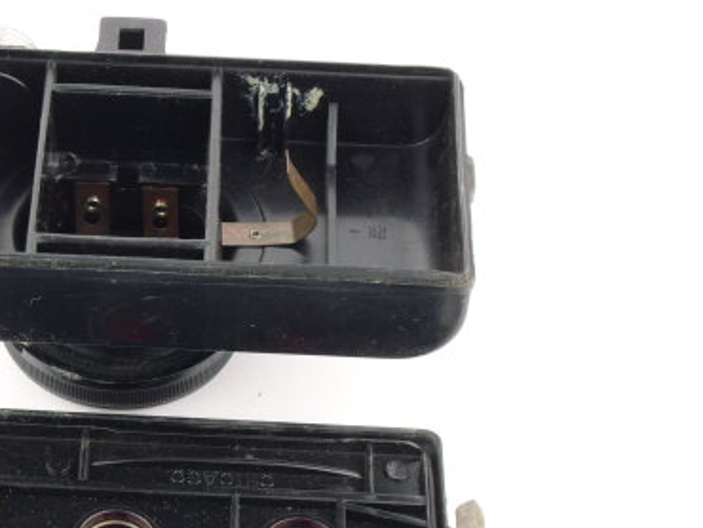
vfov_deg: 12.3
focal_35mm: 120
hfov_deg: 16.3
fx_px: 2439
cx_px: 160
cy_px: 393
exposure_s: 1/160
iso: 160
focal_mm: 37
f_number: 13
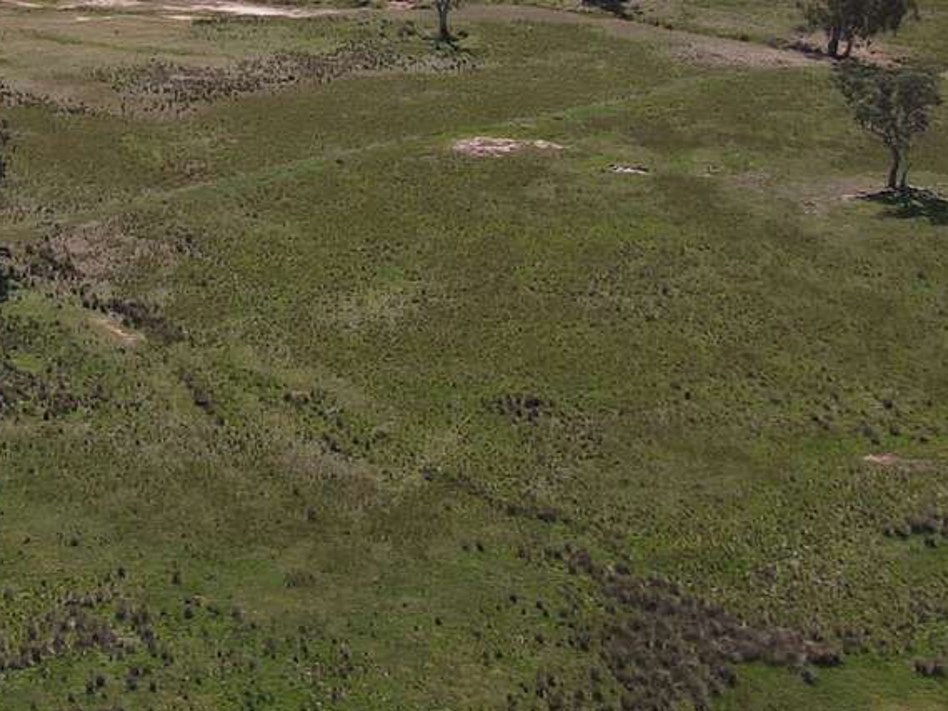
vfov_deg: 18.1
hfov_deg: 22.3
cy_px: 186
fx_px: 2219
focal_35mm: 81
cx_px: -183
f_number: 2.8
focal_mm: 4.5
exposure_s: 1/725
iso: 100
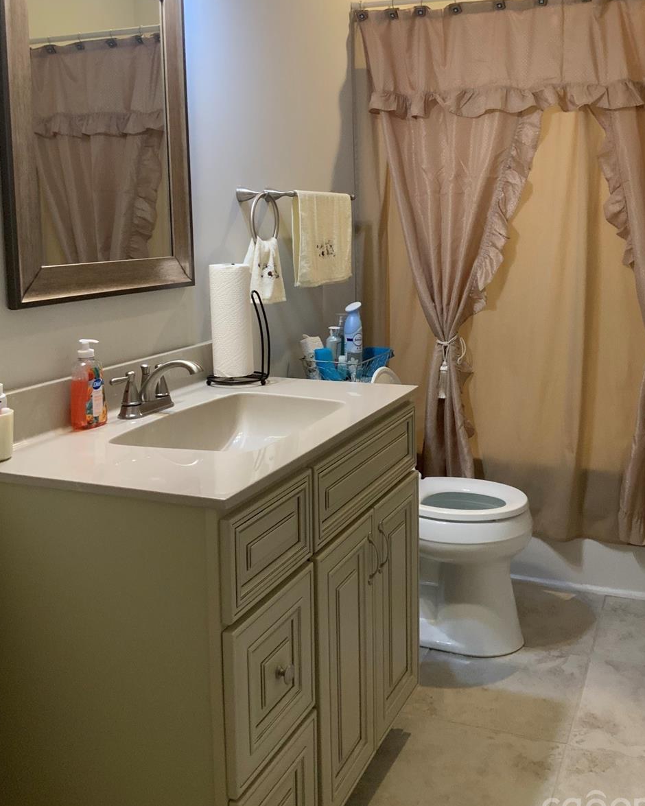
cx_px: 379
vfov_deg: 48.7
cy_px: 311
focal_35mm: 37
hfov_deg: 40.0
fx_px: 883
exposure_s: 1/60
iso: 160
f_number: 1.8
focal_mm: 3
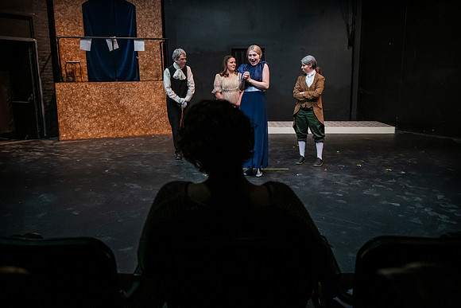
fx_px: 397
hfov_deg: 60.3
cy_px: 154
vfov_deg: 42.3
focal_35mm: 31
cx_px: 230
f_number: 3.5
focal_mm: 31
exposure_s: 1/200
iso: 3200
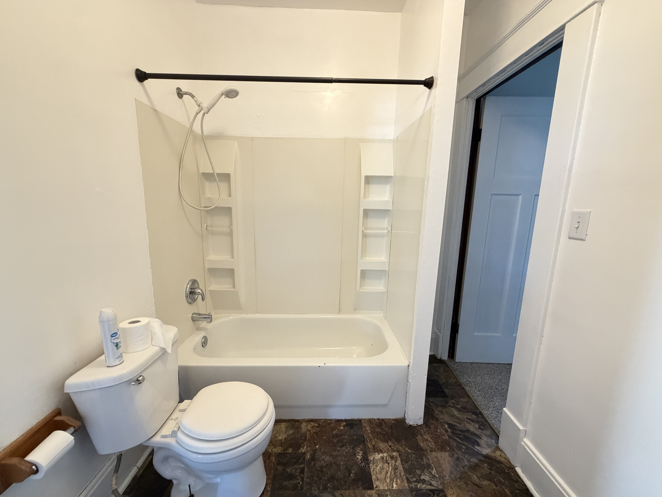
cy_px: 248
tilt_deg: -9.0
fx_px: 268
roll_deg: -0.9
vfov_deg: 85.7
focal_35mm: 14
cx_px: 331
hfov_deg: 102.1
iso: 500
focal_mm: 2.22
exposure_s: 1/60
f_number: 2.2
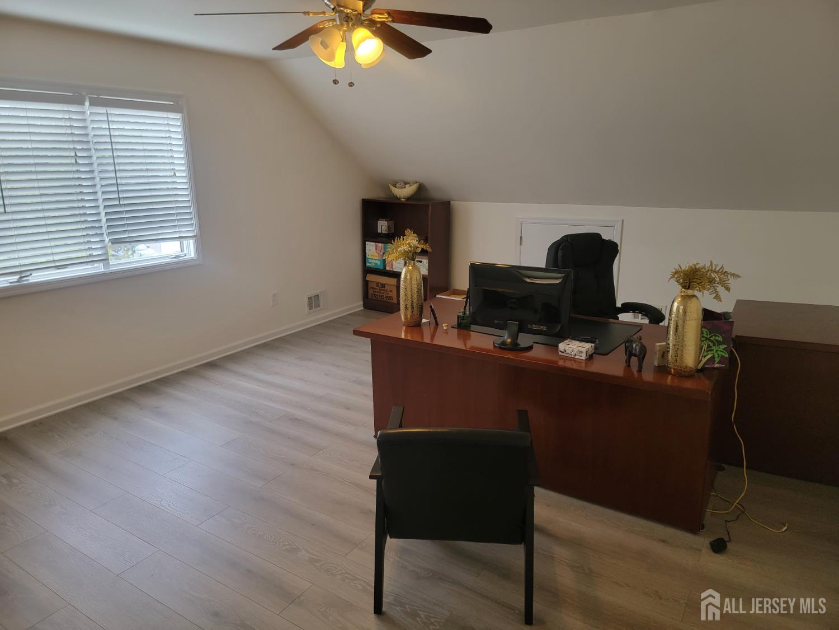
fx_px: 582
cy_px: 315
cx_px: 420
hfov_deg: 71.6
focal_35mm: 24
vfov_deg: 56.8
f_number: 1.8
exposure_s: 1/120
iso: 320
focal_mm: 6.7
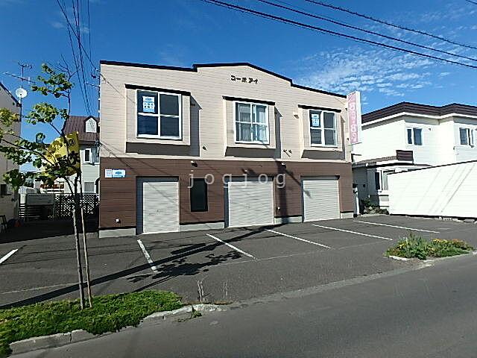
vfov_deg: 63.4
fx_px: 289
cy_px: 179
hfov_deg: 79.0
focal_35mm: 21
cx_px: 238
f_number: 6
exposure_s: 1/640
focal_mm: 3.7
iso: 125
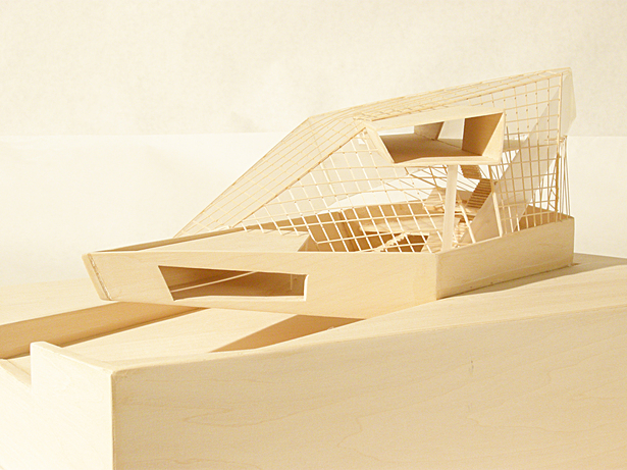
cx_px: 314
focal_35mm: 87
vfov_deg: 17.0
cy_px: 235
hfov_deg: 22.5
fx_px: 1576
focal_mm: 18.6
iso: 200
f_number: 7.5
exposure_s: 1/4.1
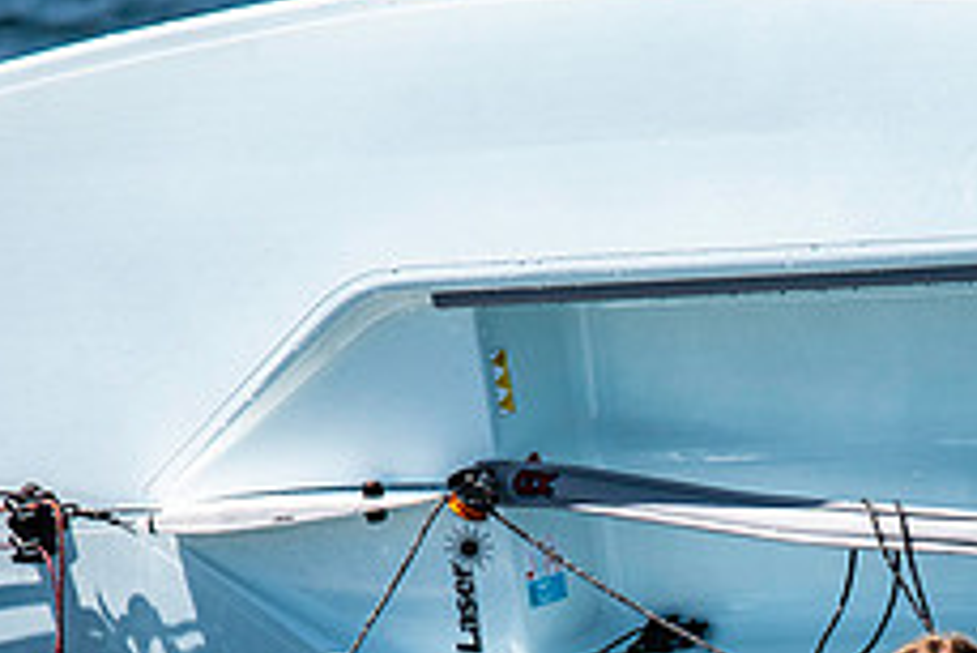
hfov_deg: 1.8
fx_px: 30902
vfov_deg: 1.2
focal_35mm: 1138
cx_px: 956
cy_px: 800
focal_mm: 300
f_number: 5.6
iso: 400
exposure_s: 1/3200
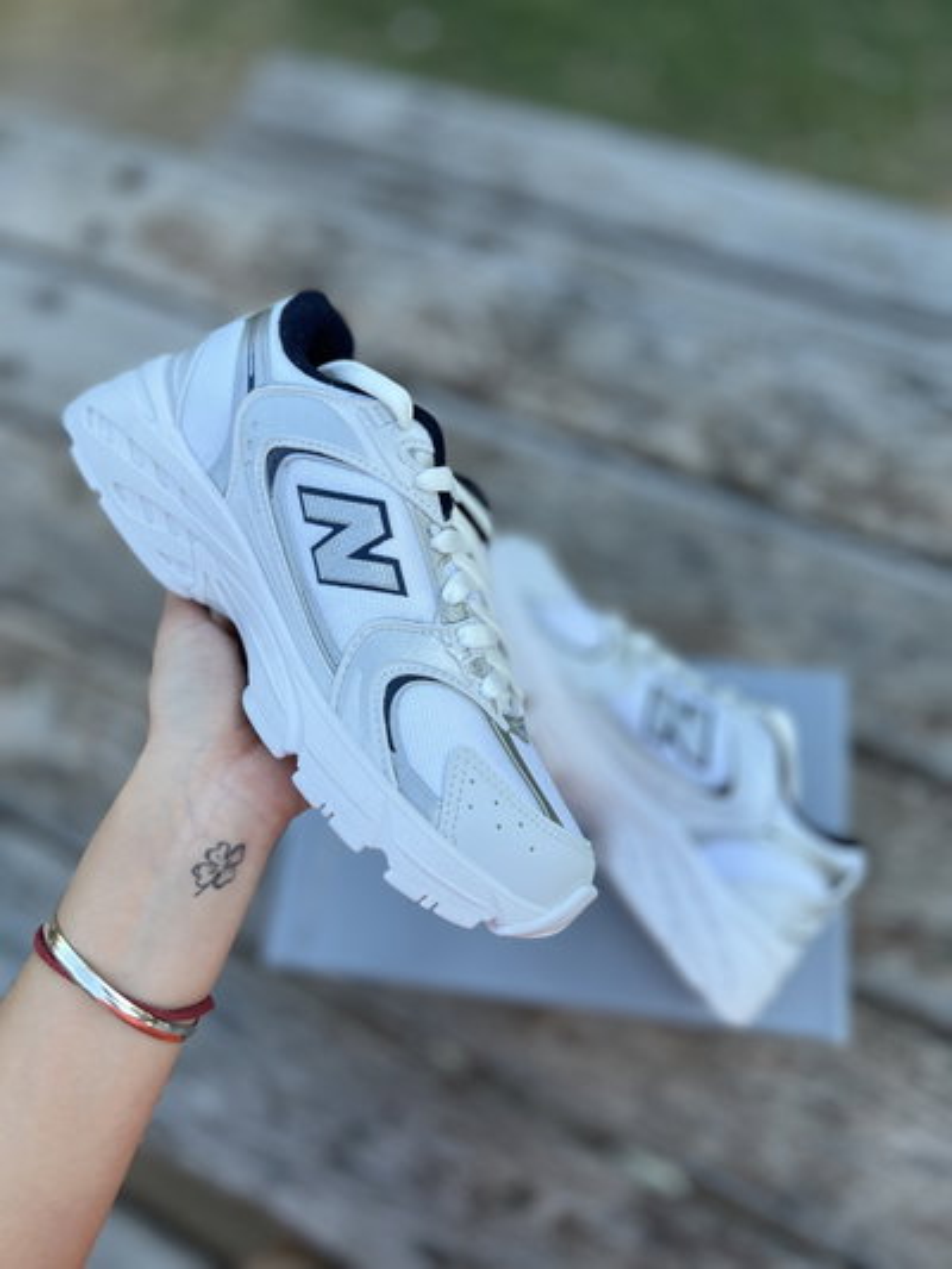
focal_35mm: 26
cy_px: 634
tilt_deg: -71.3
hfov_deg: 53.1
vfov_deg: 67.3
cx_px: 476
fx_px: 953
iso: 50
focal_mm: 5.7
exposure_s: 1/419
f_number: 1.5
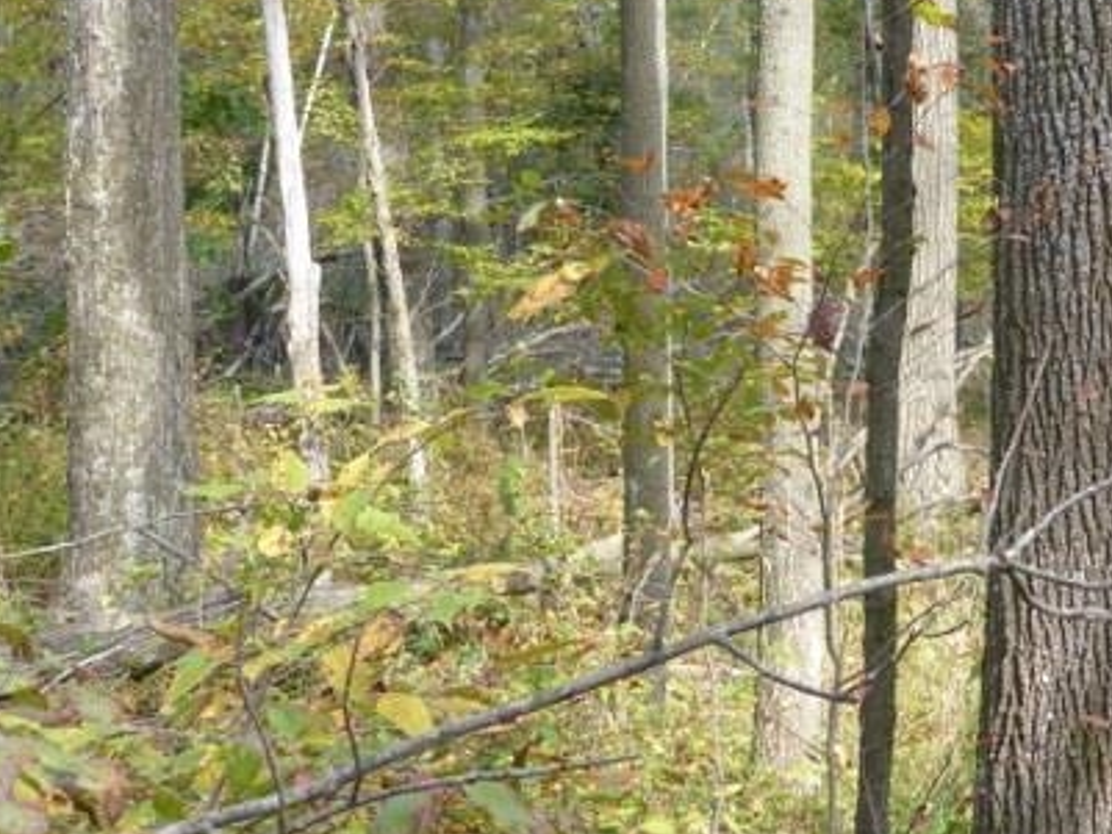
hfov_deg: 25.8
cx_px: 776
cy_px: 269
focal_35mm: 75
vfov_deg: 19.6
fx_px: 2410
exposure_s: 1/100
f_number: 4.2
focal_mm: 8.5
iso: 100
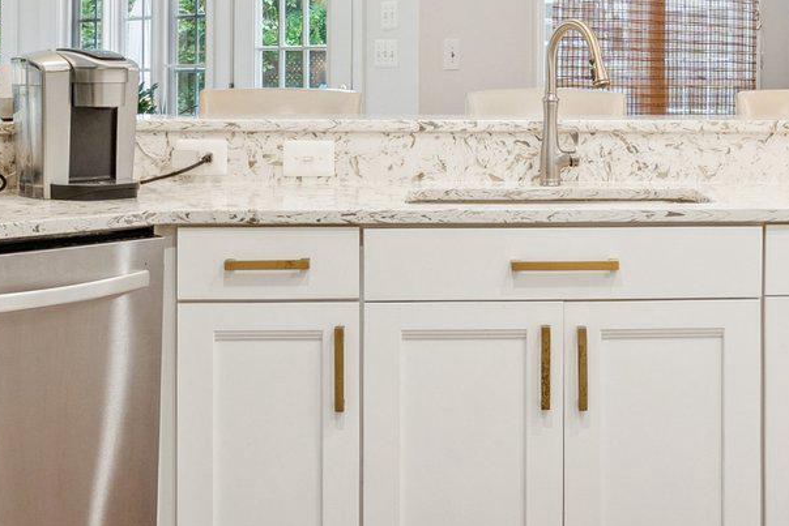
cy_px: 65
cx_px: 547
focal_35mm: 61
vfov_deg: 21.8
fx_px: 1337
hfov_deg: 32.5
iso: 200
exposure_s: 1/4
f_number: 9
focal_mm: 12
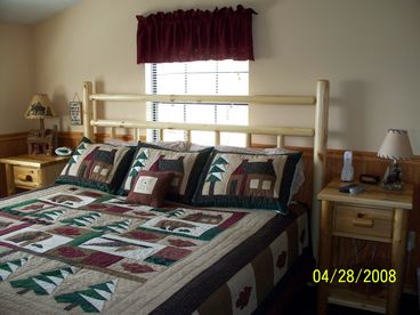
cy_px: 158
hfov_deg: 51.4
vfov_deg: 39.7
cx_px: 210
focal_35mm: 36
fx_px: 437
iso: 200
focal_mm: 7.54
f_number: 2.8
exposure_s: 1/60
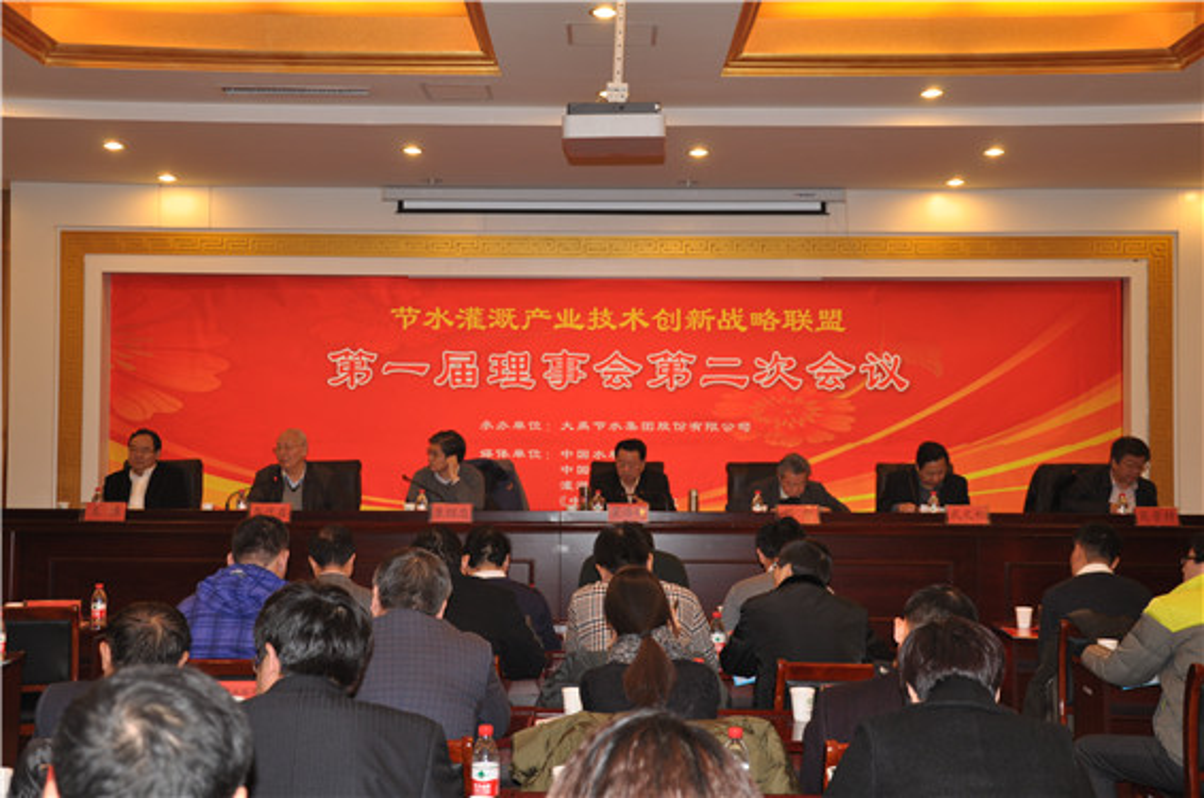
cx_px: 602
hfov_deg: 43.7
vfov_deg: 29.7
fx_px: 1502
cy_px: 399
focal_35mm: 45
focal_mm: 30
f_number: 4.2
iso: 320
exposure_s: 1/30
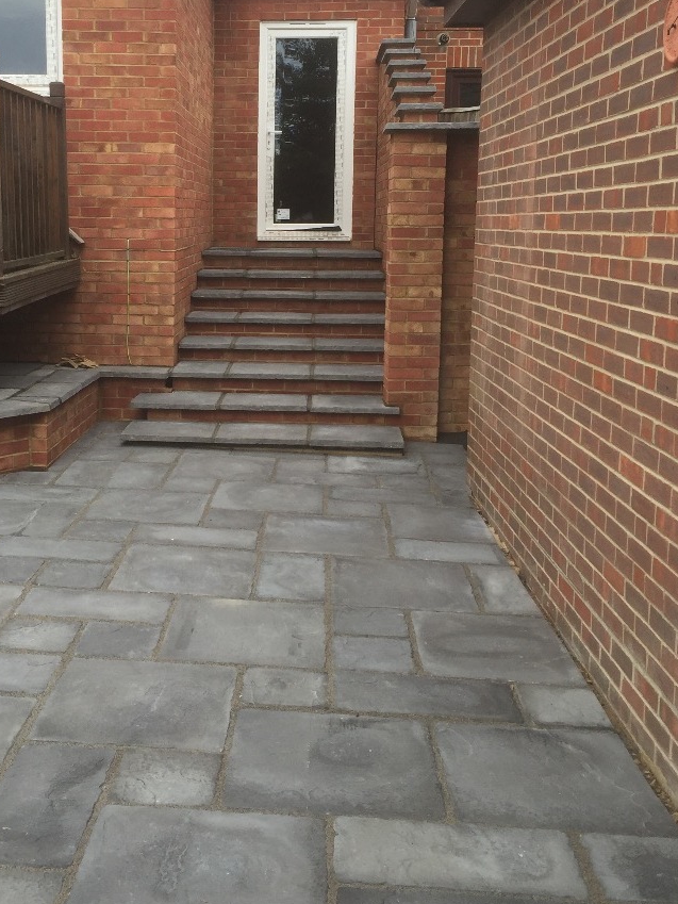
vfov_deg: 45.6
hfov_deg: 34.8
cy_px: 373
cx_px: 228
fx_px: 1070
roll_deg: -0.1
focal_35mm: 41
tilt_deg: -8.5
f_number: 2.2
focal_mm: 4.15
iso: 32
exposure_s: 1/321
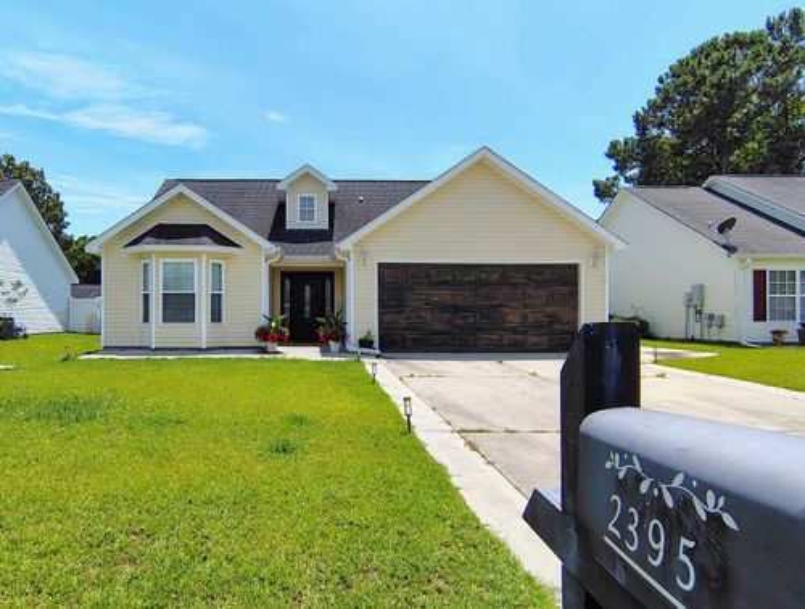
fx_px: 373
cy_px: 304
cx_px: 402
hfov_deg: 94.3
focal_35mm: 16
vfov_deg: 78.4
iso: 100
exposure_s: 1/1032
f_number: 2.2
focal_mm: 2.13
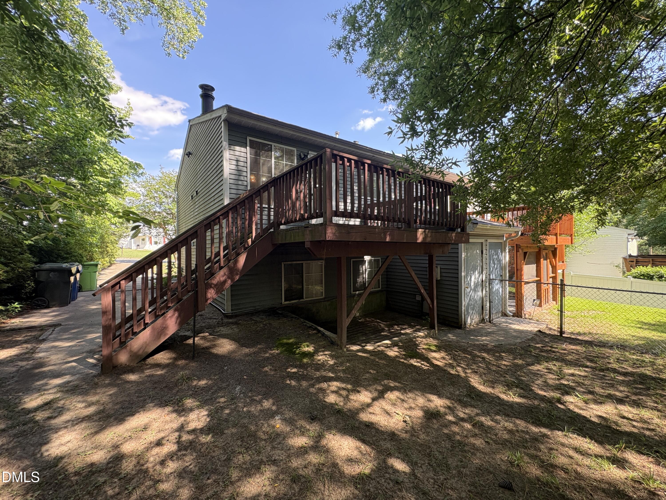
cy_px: 250
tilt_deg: +0.5
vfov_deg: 85.7
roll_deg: +1.9
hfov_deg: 102.1
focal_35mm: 14
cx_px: 333
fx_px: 269
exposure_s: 1/135
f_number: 2.2
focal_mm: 2.22
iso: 125
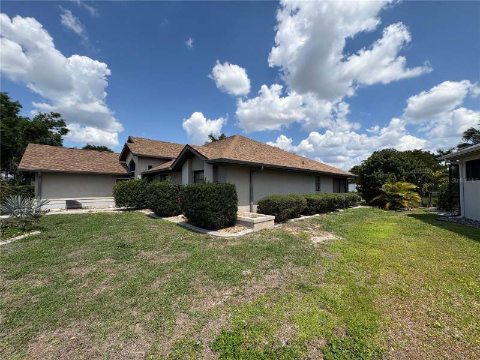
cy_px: 180
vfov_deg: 85.7
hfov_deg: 102.1
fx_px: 194
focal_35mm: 14
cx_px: 240
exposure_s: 1/2028
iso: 50
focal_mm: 2.22
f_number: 2.2
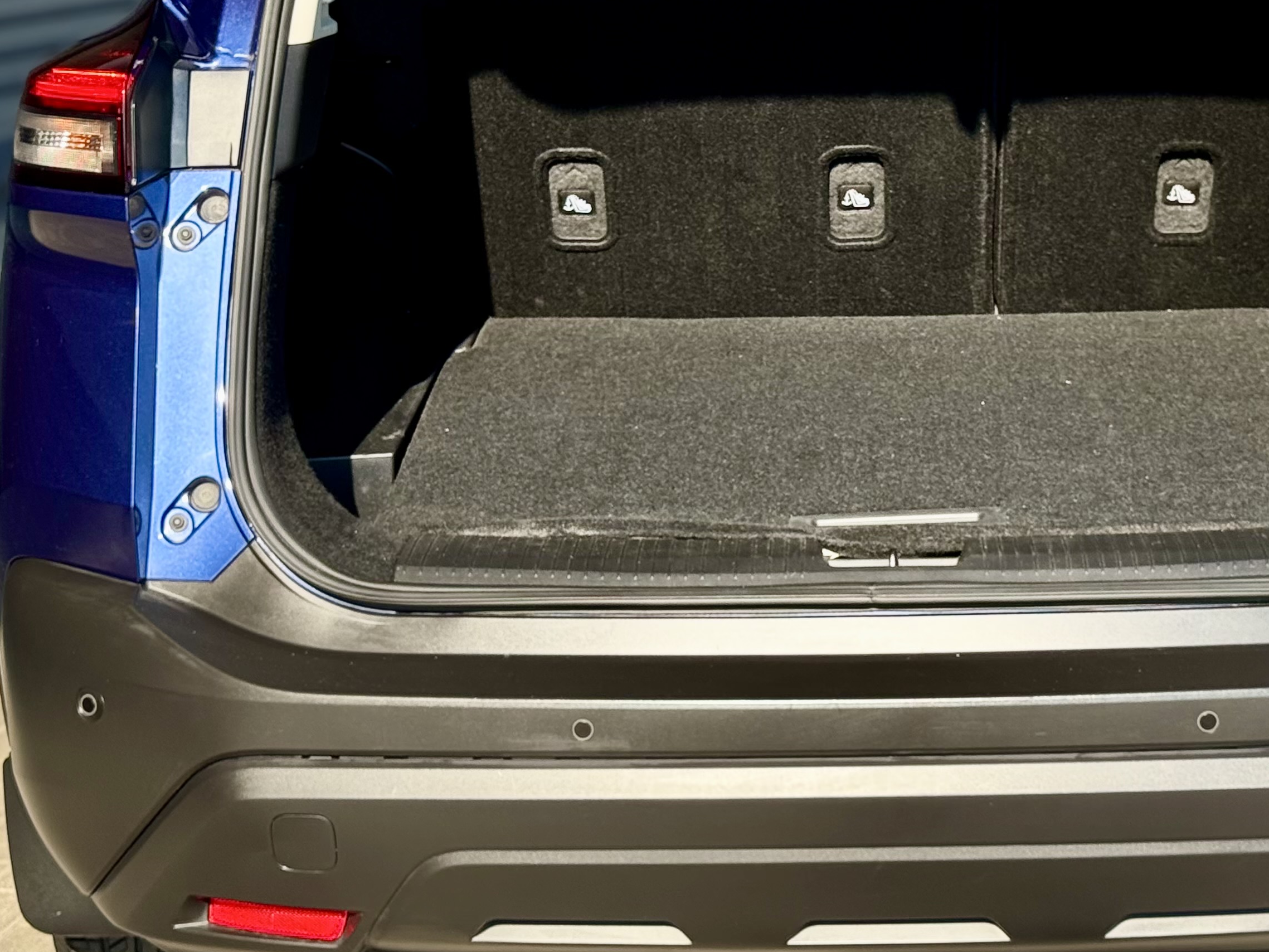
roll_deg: +1.4
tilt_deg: -8.2
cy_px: 260
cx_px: 891
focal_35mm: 85
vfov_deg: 17.3
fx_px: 3116
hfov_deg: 22.9
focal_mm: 6.76
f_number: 1.78
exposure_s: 1/1238
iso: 64
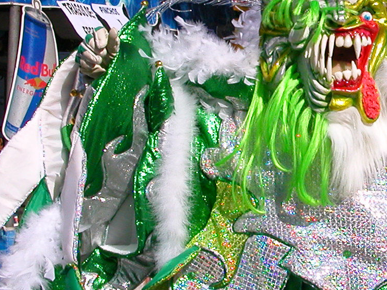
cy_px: 115
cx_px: 366
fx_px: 883
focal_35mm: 79
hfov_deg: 23.9
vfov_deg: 18.6
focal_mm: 5.6
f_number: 4.5
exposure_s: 1/1453
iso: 100
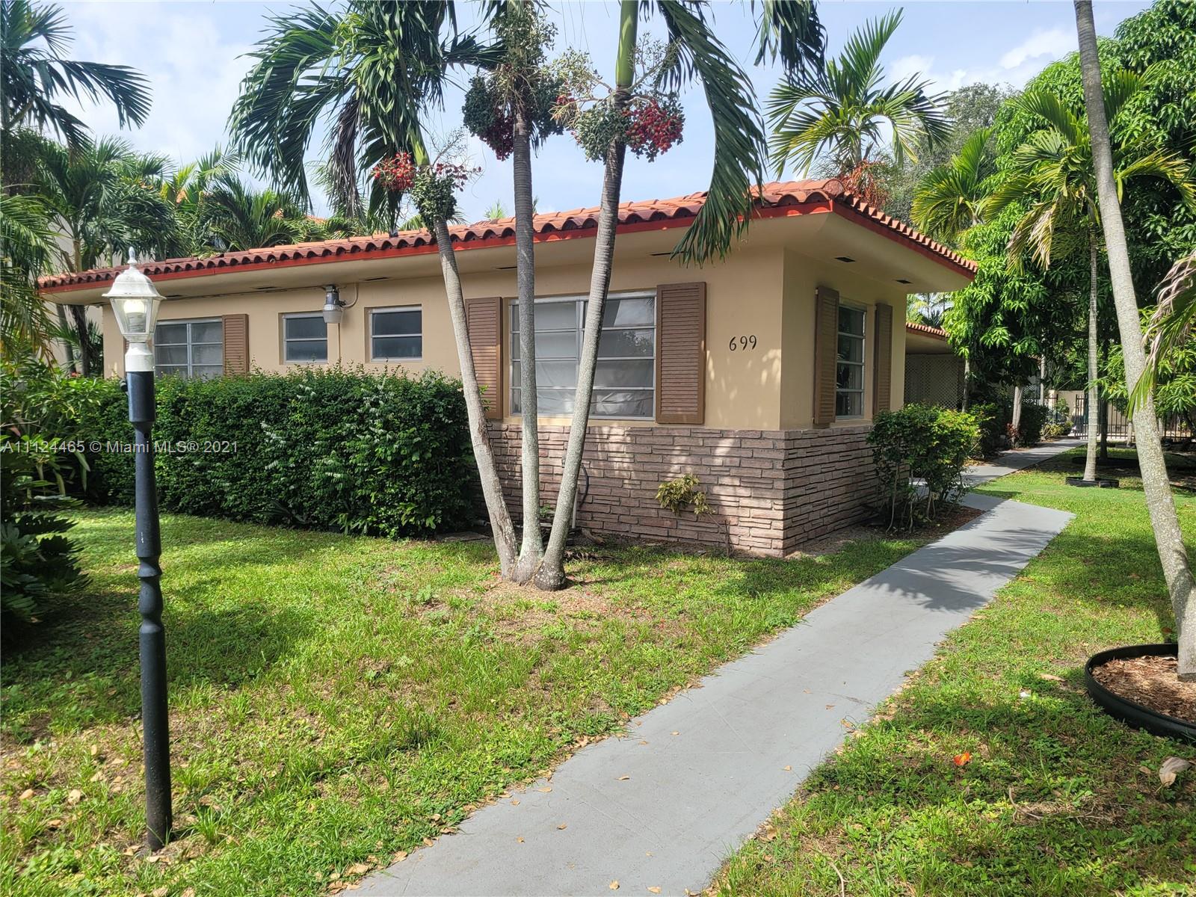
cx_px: 598
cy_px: 448
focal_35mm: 26
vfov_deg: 53.1
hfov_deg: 67.3
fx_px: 898
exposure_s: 1/1879
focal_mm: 5.4
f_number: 1.8
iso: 40
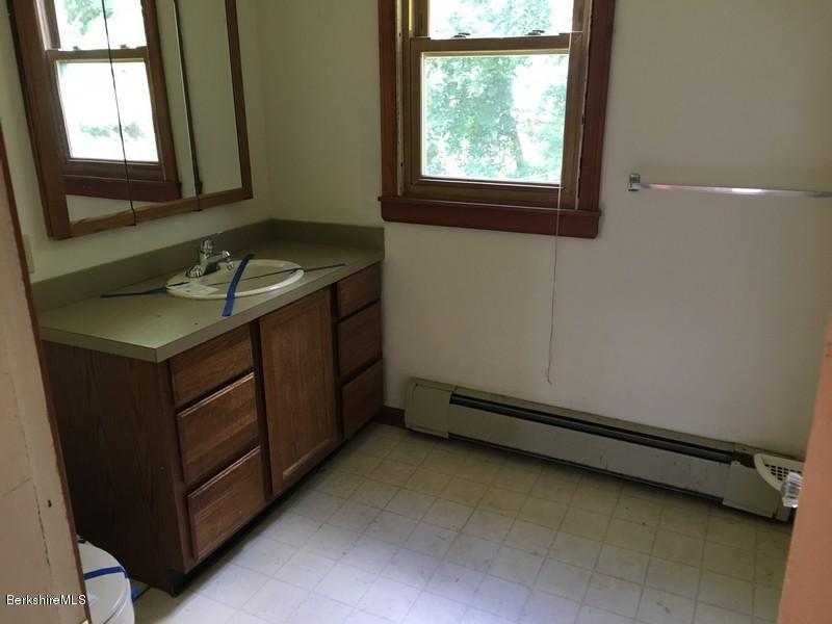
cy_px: 312
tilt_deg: -18.3
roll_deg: -0.1
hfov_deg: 61.7
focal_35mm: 29
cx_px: 416
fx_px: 697
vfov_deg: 48.2
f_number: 2.2
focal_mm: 4.15
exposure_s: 1/30
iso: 80
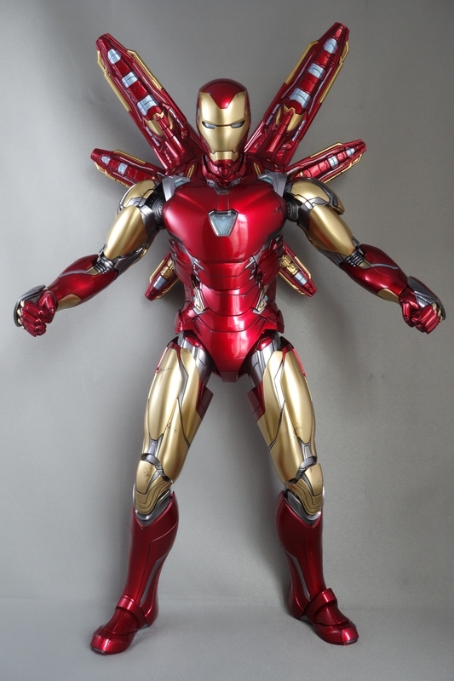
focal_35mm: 38
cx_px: 227
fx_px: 719
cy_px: 340
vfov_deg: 50.7
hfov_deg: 35.0
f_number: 10
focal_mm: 14.23
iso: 640
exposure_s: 1/5
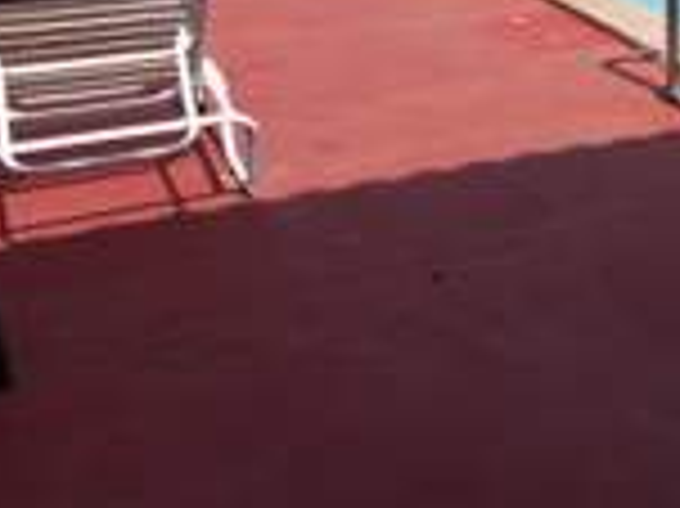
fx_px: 1197
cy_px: -58
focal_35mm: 61
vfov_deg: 22.6
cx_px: 1009
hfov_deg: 24.8
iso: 125
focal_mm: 7.6
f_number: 2
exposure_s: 1/4000
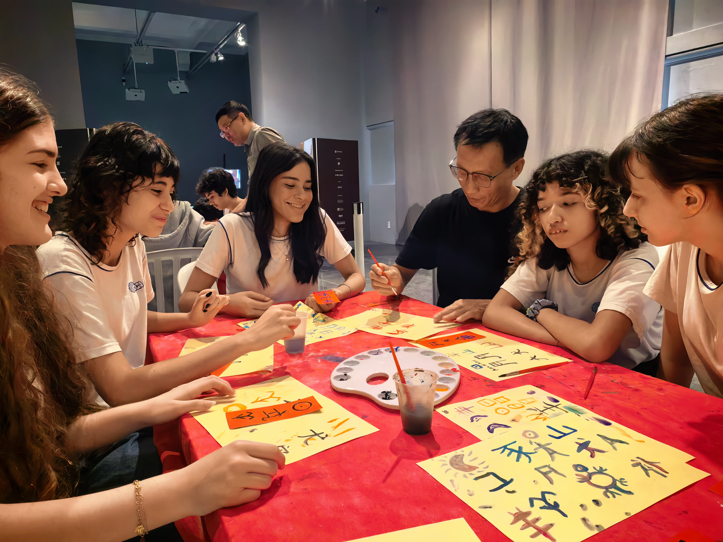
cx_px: 362
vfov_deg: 56.8
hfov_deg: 71.6
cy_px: 271
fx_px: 501
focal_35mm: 24
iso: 5000
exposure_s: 1/120
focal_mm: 8.5
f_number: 4
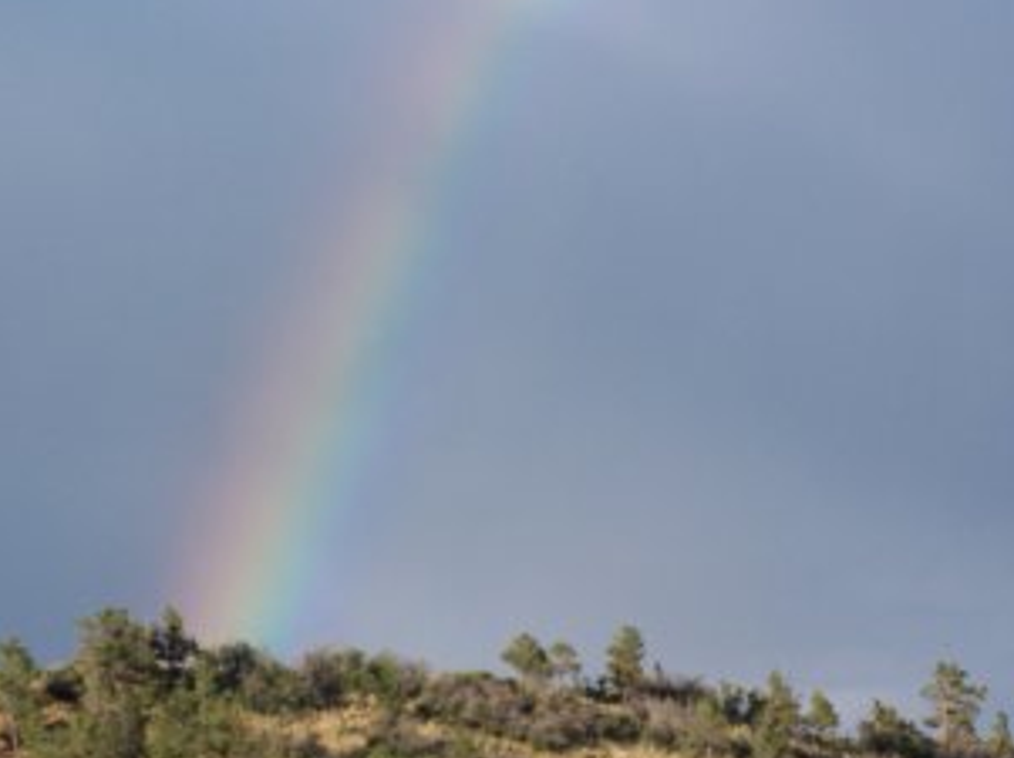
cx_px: 344
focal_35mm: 184
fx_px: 5383
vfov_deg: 8.1
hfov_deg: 10.8
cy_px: 408
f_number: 3.2
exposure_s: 1/500
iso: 80
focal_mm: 21.2
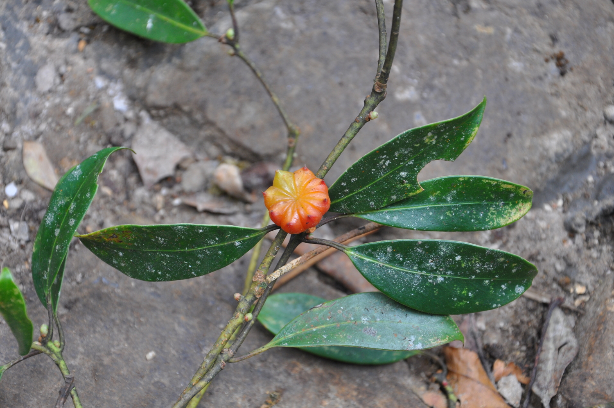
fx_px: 1916
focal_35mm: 112
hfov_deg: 18.2
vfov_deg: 12.1
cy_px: 204
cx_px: 307
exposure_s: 1/100
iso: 400
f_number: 5.3
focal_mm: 75
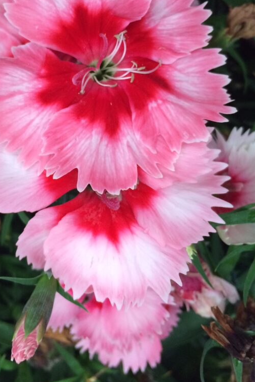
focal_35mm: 41
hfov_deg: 32.4
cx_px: 90
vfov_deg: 47.0
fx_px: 436
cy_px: 144
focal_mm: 4.15
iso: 125
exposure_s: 1/30
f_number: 2.2
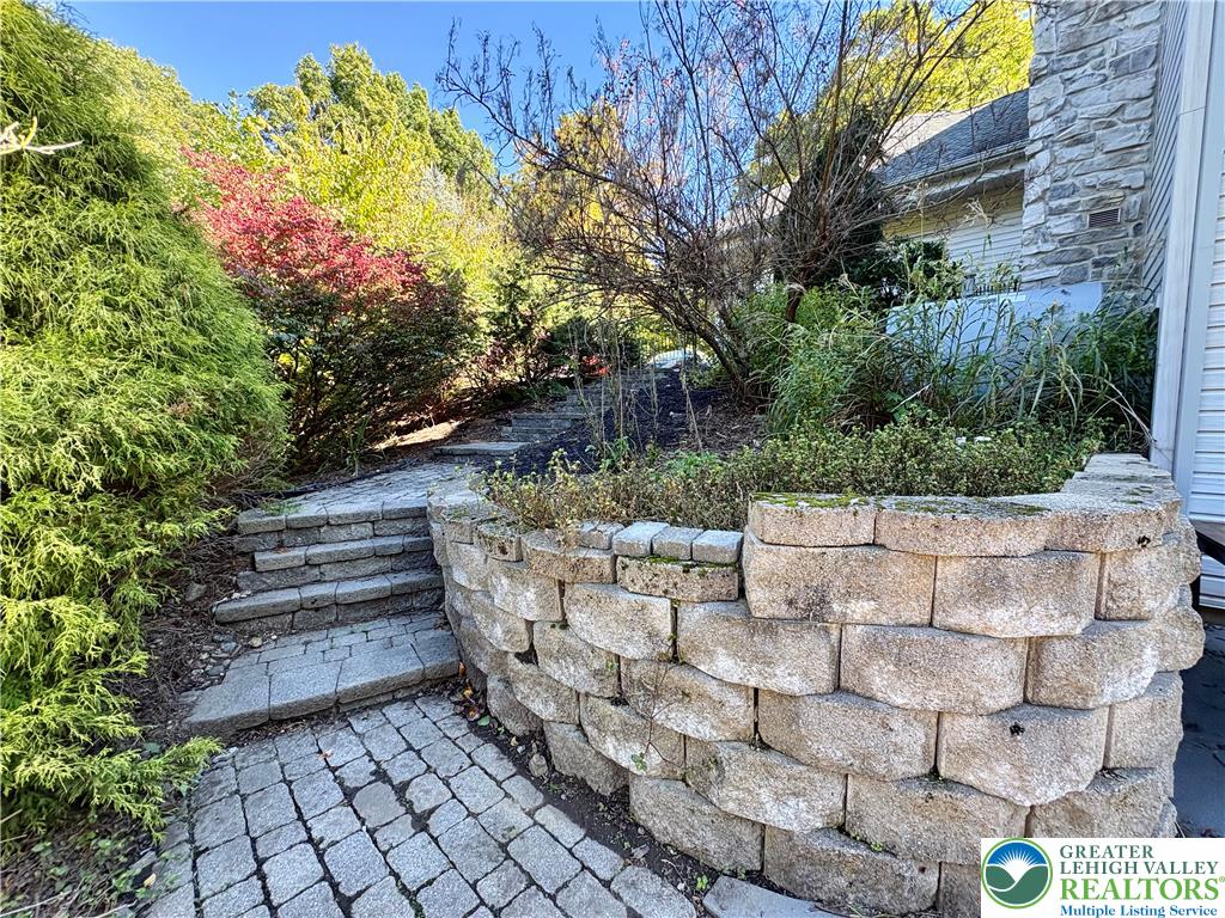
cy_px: 459
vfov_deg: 85.7
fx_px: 495
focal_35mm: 14
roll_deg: +0.7
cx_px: 612
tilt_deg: -4.7
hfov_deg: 102.1
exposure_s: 1/105
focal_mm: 2.22
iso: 80
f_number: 2.2
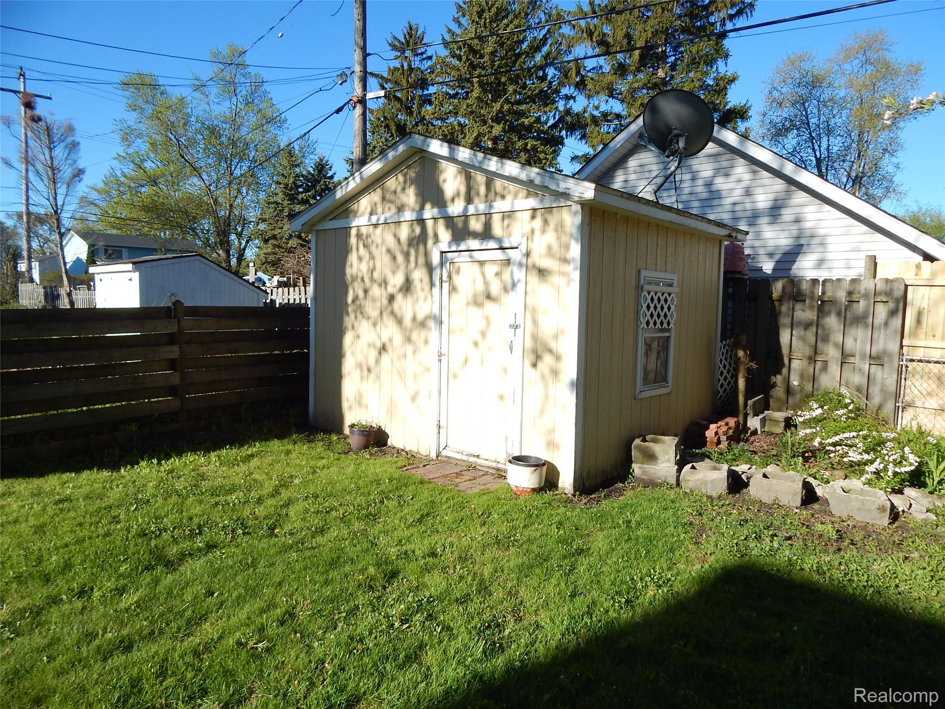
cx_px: 472
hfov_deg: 76.4
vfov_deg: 61.1
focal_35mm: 22
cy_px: 354
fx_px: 601
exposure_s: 1/1250
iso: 125
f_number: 3
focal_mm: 4
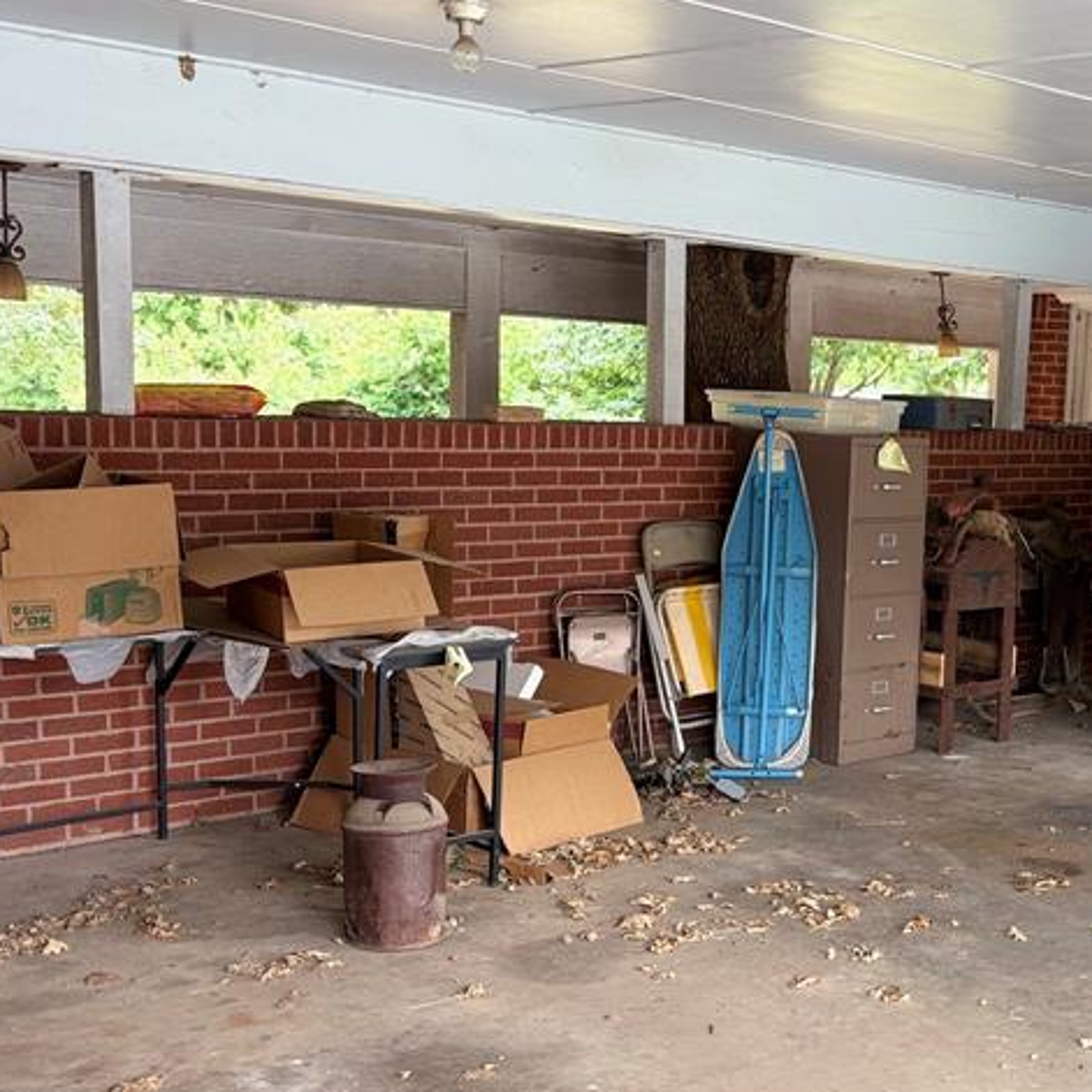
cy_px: 645
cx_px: 976
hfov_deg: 32.4
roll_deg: -2.0
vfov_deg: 33.9
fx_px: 1785
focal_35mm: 50
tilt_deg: -6.0
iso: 80
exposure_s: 1/122
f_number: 1.6
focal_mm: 5.96
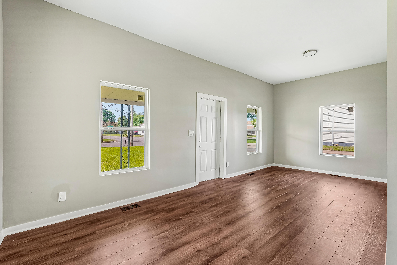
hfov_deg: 95.0
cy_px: 132
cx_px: 198
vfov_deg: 72.1
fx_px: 182
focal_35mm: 16
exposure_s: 1/30
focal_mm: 16.5
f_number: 8
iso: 250
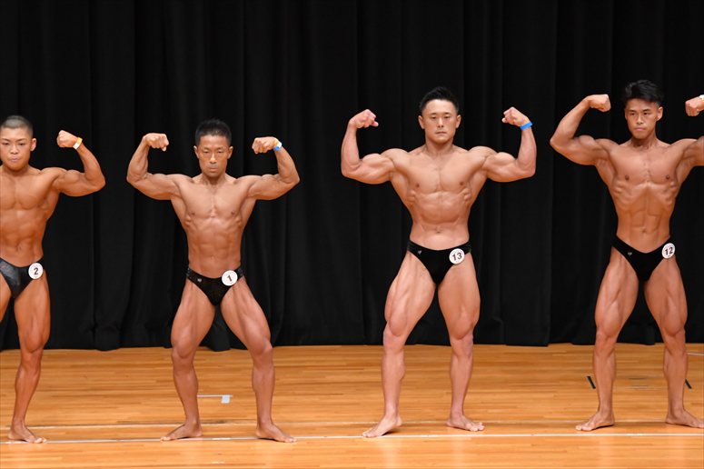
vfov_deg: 5.4
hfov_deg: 8.1
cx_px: 352
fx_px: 4984
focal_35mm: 255
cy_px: 234
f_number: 5.6
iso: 4000
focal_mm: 170
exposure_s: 1/400
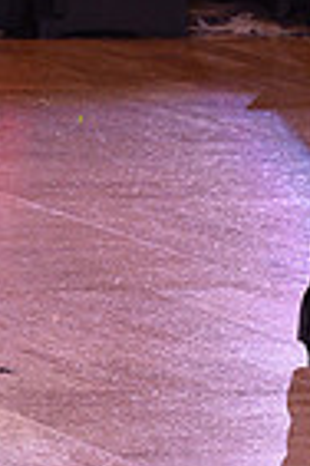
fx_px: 5838
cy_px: -354
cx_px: 420
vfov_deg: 4.5
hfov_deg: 3.0
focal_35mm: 452
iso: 2000
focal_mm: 110
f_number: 7.1
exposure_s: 1/250
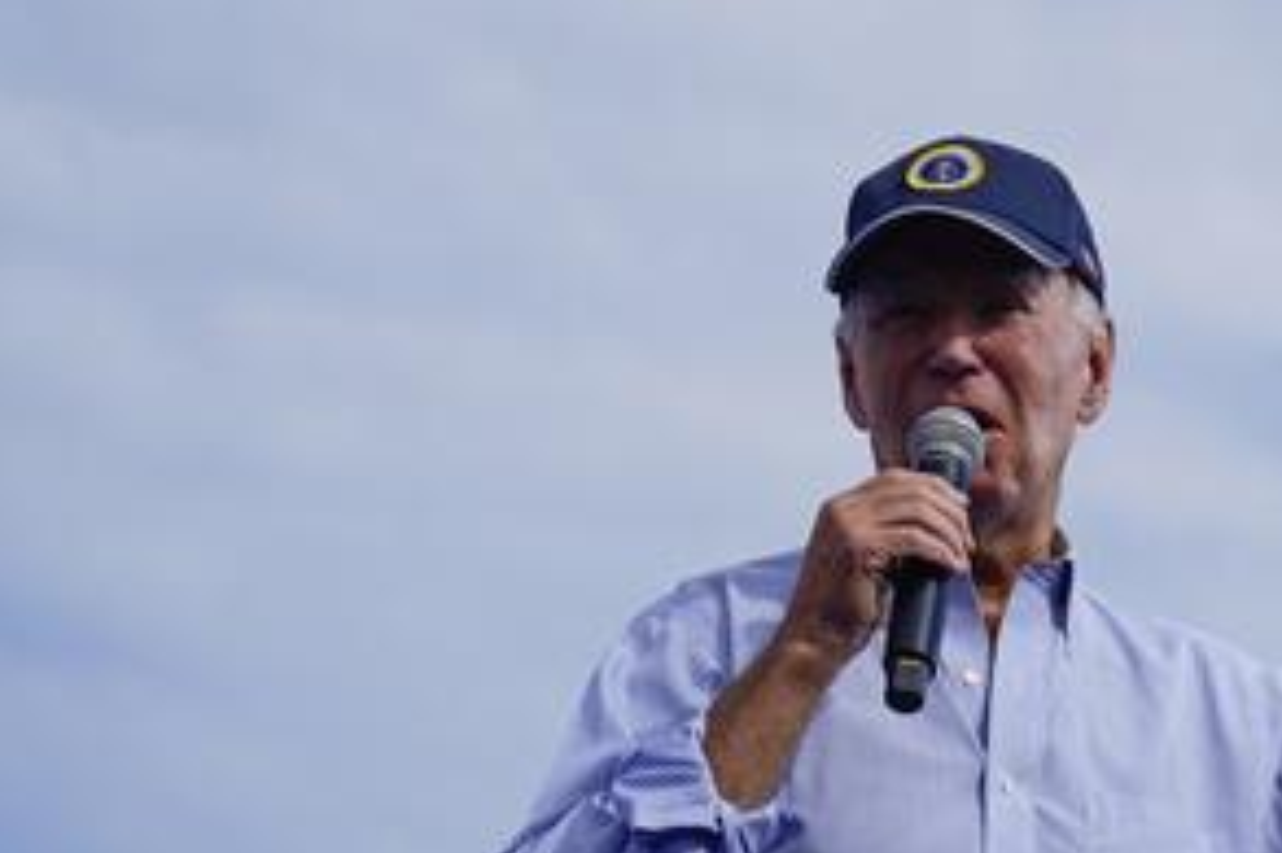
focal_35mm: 168
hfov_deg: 11.7
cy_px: 1341
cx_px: 1881
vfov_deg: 8.0
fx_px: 5979
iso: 64
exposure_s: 1/2000
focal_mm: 48
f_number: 2.8
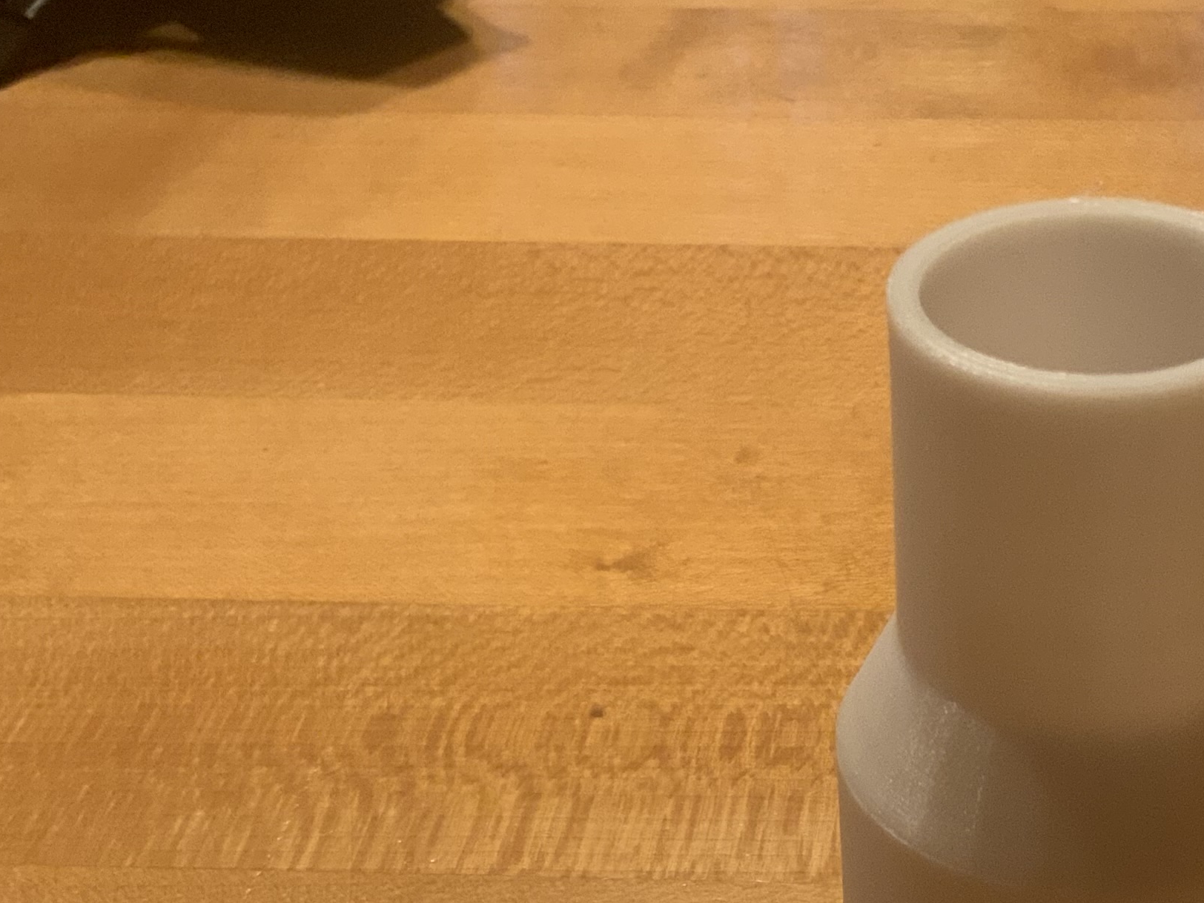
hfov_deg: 26.5
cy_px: 678
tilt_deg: -34.9
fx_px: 2504
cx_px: 976
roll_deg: +0.4
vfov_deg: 20.3
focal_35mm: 72
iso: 125
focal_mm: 3
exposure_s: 1/60
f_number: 1.8
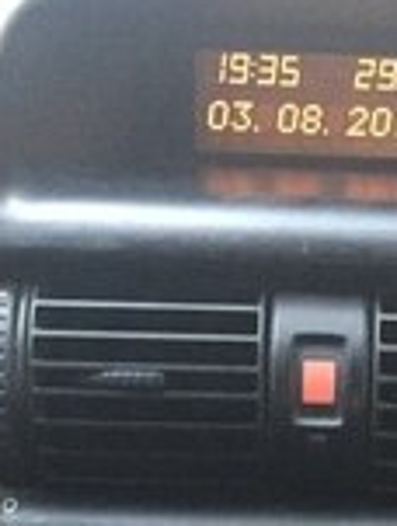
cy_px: 721
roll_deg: -1.9
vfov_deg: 18.8
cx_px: 338
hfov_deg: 15.5
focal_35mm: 95
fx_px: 1447
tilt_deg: -31.7
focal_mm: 4.15
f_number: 2.2
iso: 320
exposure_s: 1/17
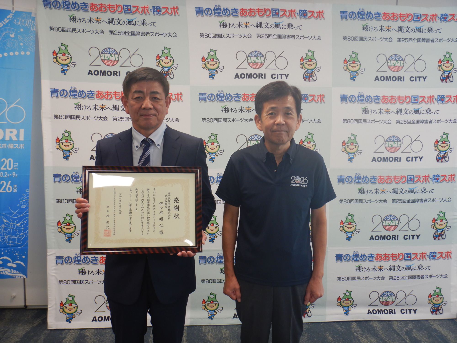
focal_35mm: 37
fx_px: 488
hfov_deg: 50.1
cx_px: 228
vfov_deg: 38.7
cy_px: 172
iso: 140
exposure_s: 1/30
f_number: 4.2
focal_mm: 6.6
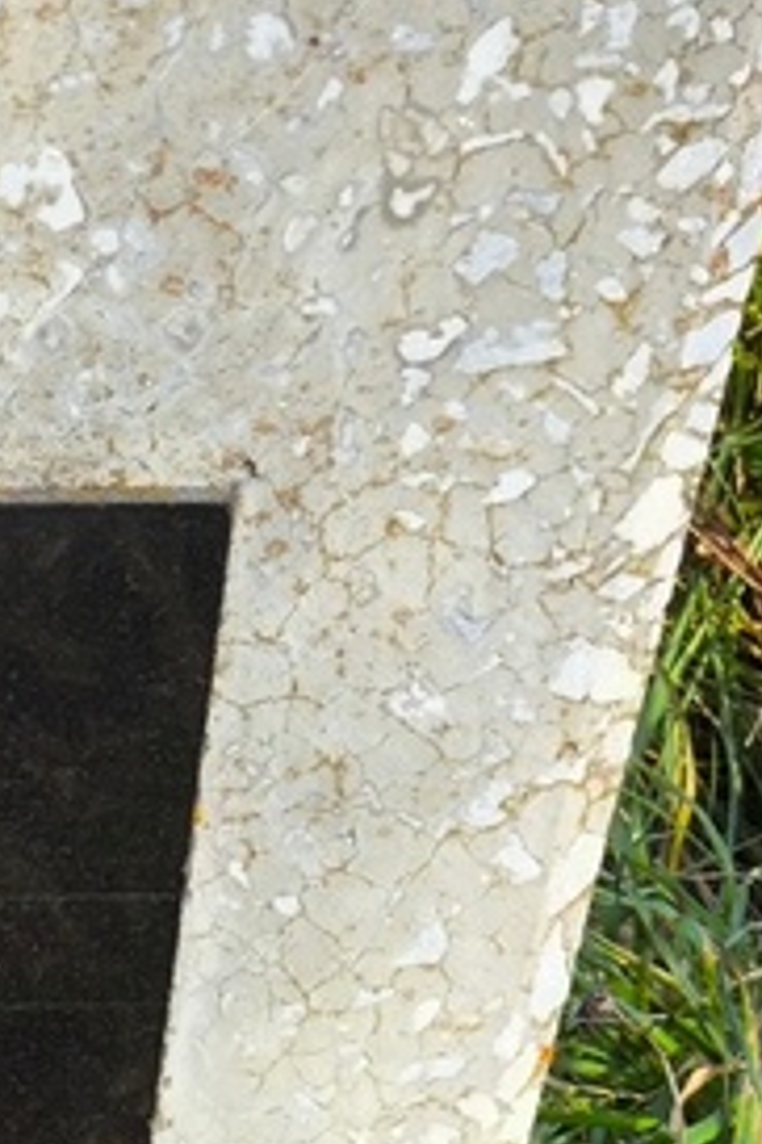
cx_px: -634
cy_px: 1219
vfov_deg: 13.3
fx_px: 4826
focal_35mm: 152
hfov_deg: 8.6
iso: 50
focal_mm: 4.71
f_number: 1.7
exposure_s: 1/377
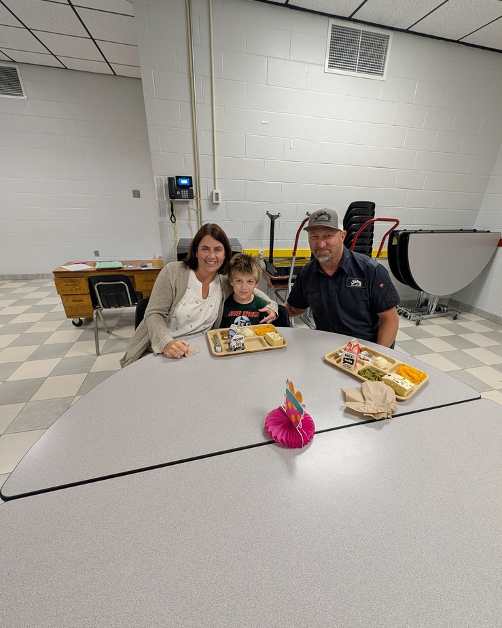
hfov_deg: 92.2
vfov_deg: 104.8
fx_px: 241
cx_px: 260
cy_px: 317
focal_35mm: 13
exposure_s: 1/60
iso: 100
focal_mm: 2.02
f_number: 1.7
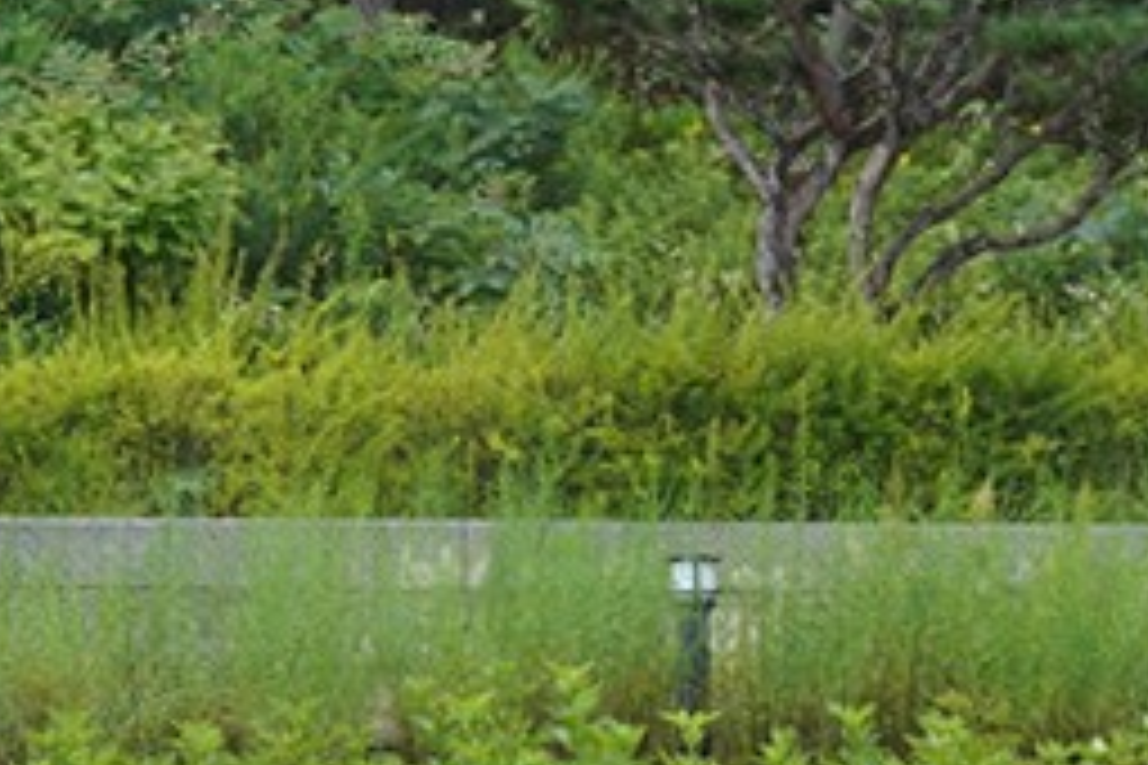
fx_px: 8769
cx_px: 1116
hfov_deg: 7.5
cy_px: 630
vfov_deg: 5.0
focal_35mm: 275
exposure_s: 1/80
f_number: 9
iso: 200
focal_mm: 35
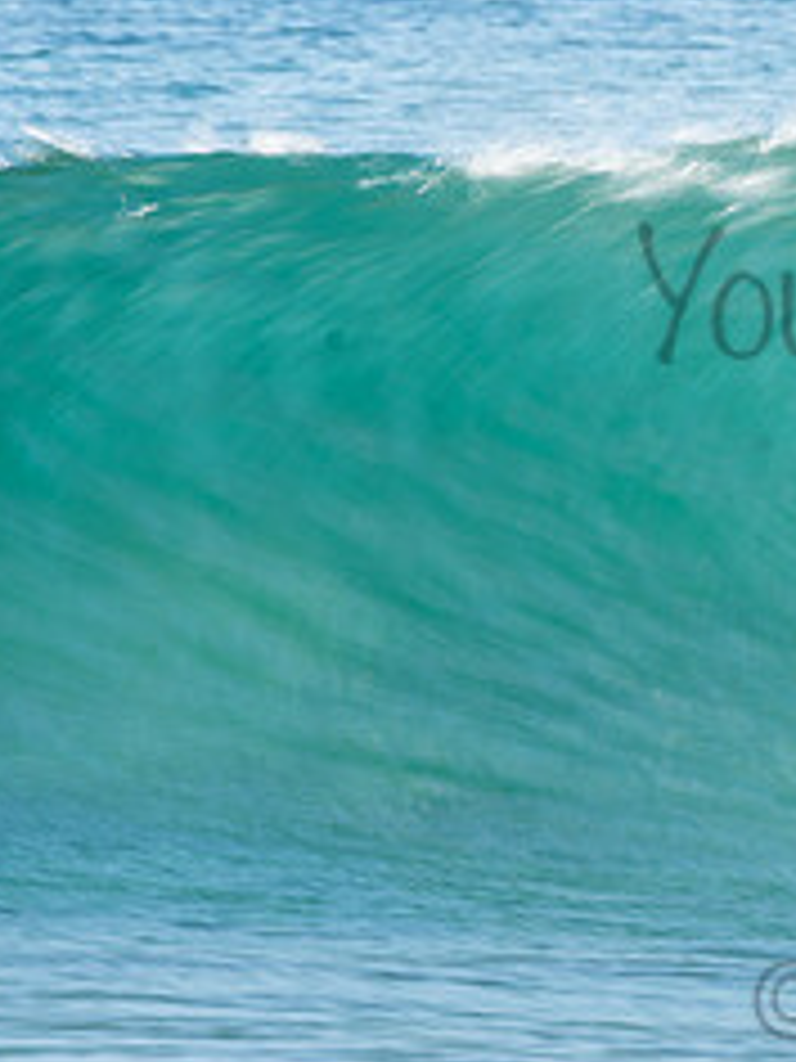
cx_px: 1102
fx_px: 43415
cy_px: 254
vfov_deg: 1.4
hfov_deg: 1.1
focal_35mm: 1416
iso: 100
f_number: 18
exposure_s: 1/30
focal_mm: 400
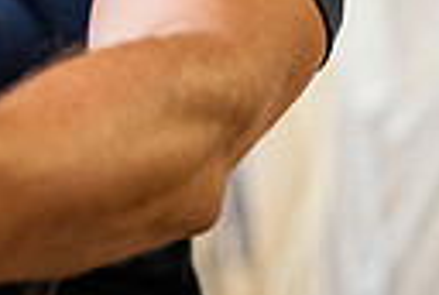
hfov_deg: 8.7
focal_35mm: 226
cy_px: -249
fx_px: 2762
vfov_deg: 6.0
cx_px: -360
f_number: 1.8
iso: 2500
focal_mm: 50
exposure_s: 1/250
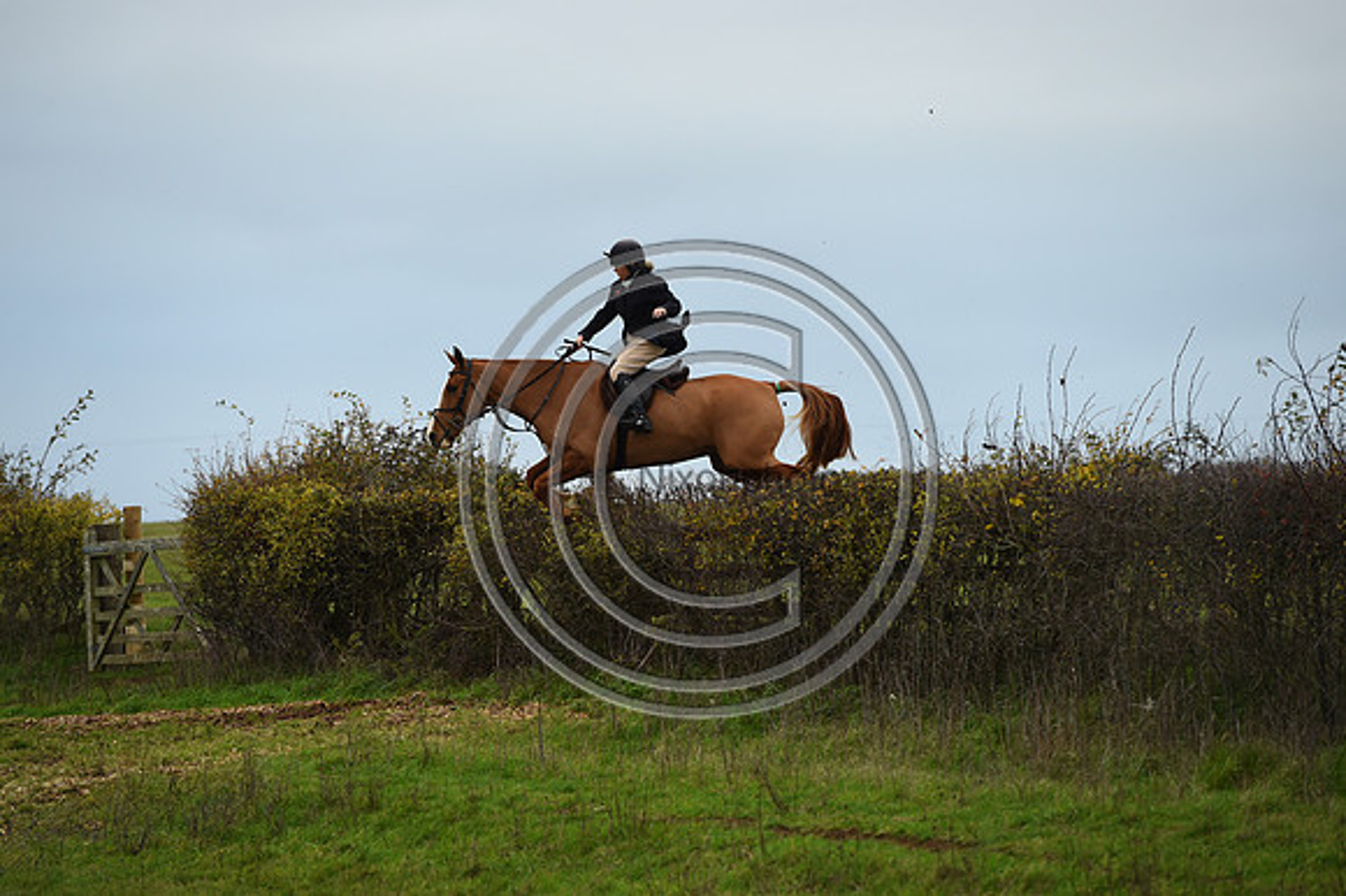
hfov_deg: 10.3
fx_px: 7473
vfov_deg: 6.9
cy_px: 448
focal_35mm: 200
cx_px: 673
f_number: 5
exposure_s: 1/1000
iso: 1100
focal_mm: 200
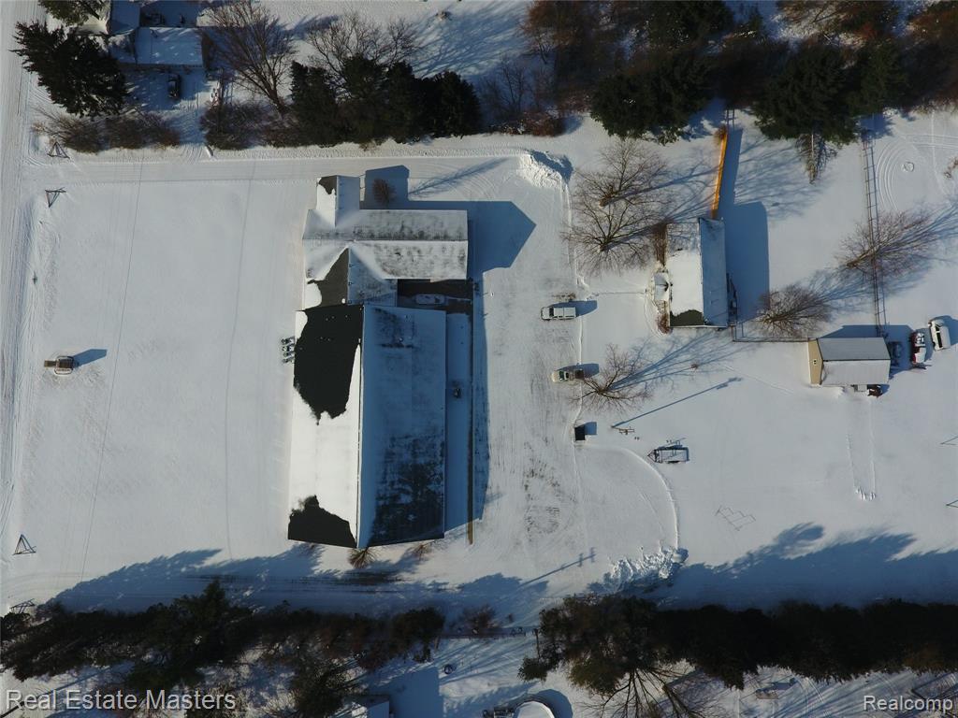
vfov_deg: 66.0
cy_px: 359
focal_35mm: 20
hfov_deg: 81.7
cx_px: 479
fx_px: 554
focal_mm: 3.61
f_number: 2.8
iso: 100
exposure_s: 1/2481
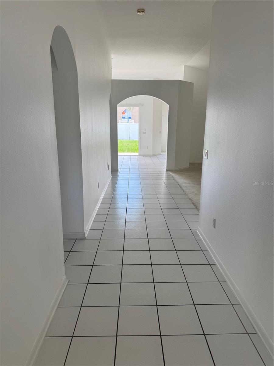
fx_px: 253
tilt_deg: -12.1
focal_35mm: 24
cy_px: 183
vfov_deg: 71.6
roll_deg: -0.1
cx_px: 137
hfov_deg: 56.8
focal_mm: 6.76
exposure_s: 1/121
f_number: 1.78
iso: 100
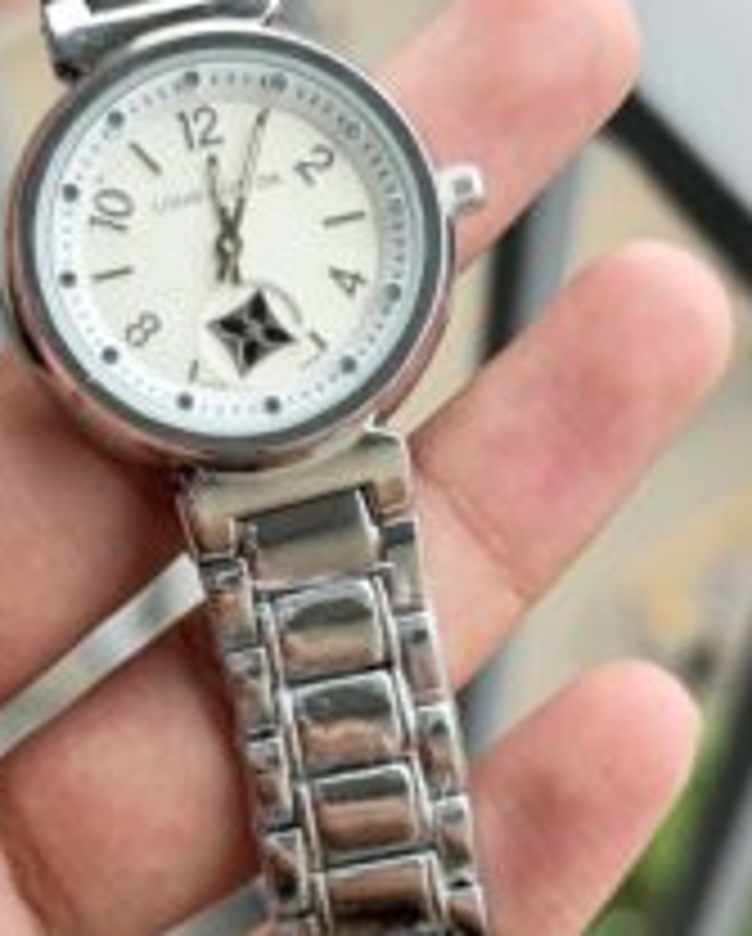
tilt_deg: -61.2
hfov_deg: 17.1
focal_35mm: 90
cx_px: 248
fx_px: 2498
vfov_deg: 21.2
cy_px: 504
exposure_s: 1/60
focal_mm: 6.76
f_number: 1.78
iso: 200
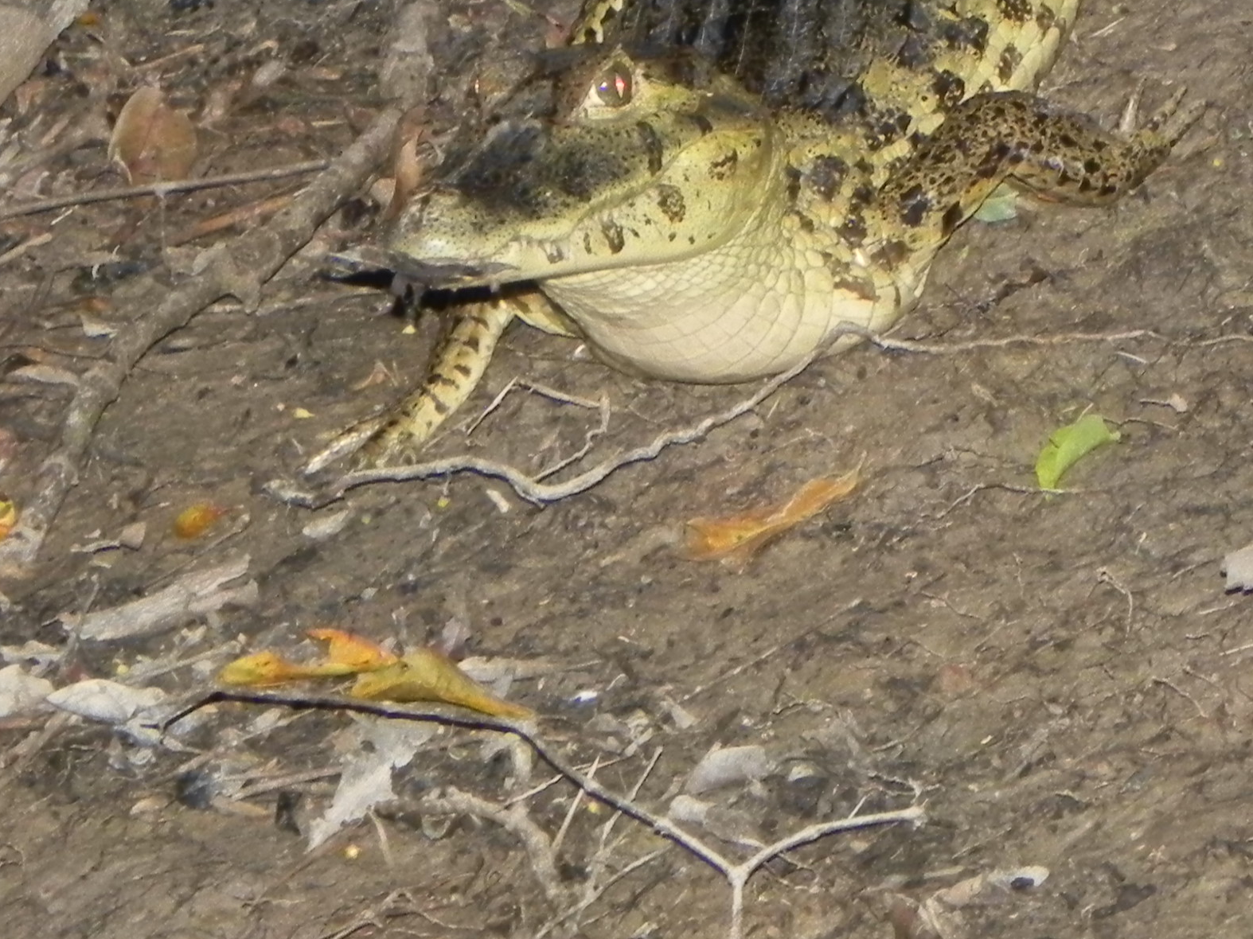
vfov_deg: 5.0
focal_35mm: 299
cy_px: 147
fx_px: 10821
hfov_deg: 6.6
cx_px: 1012
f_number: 4.5
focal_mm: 23
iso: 800
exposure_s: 1/30
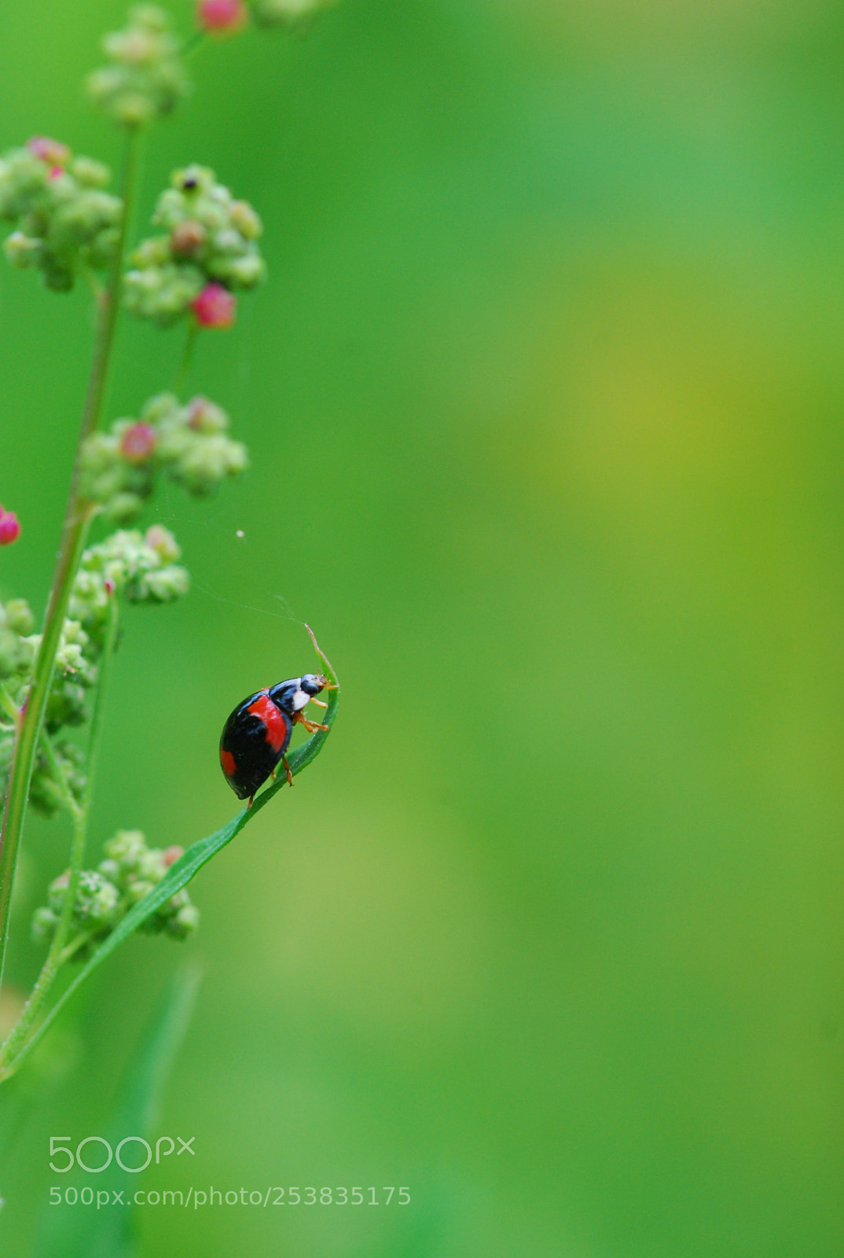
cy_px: 629
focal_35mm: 158
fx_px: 5512
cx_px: 422
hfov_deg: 8.8
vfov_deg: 13.0
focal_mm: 105
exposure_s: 1/200
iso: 400
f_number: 8
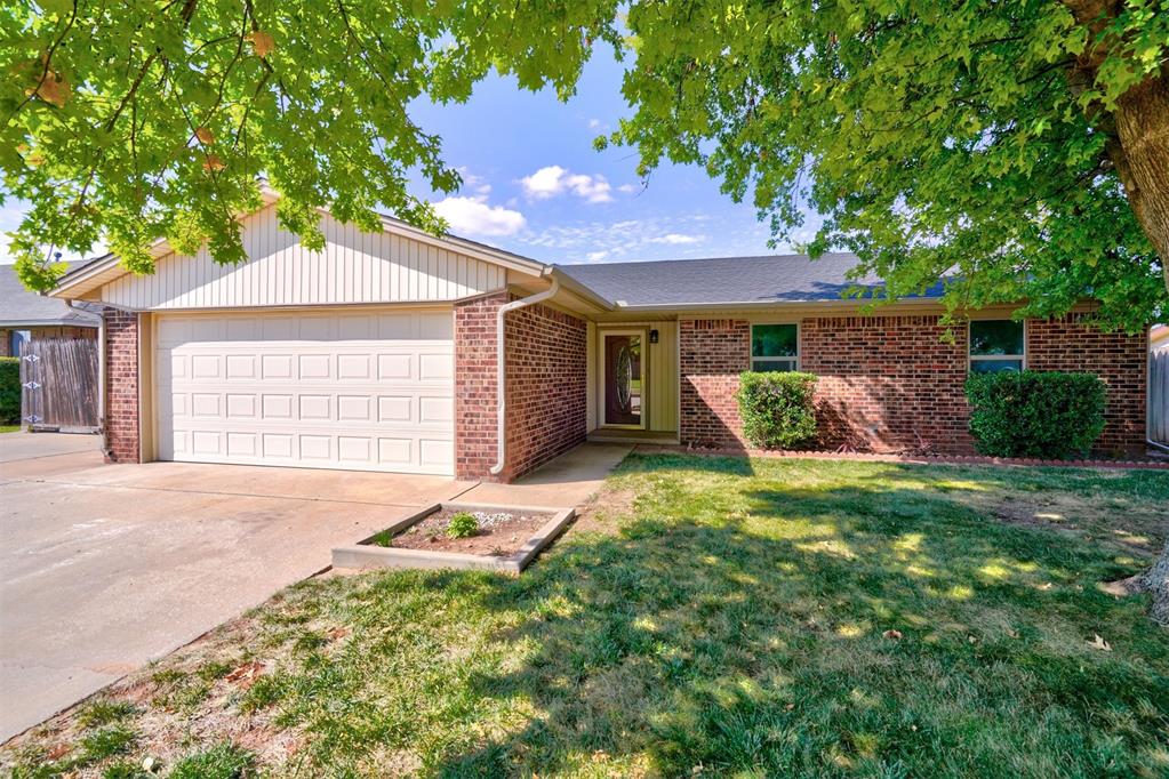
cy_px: 390
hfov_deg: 96.7
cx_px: 584
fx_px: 520
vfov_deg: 73.7
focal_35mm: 16
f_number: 7.1
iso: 200
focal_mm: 16
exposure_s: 1/400
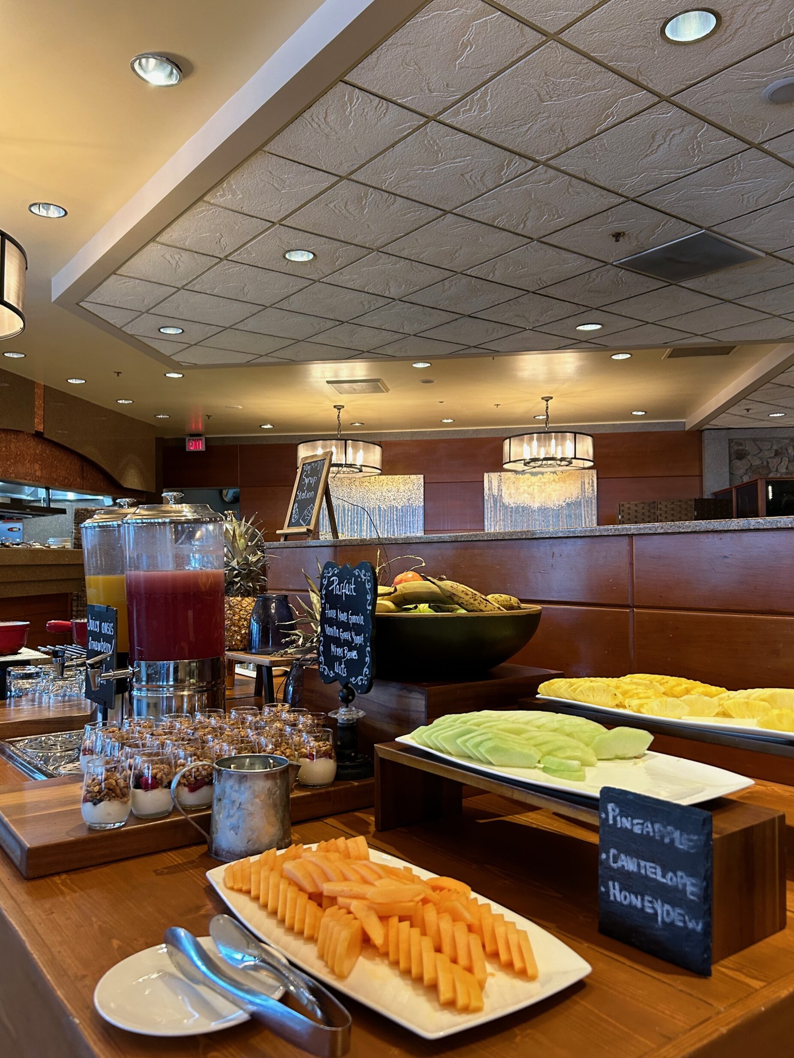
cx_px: 398
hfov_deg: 51.4
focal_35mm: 27
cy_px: 531
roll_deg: +0.6
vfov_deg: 65.3
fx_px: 826
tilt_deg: +0.8
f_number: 1.5
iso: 200
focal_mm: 5.7
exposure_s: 1/60
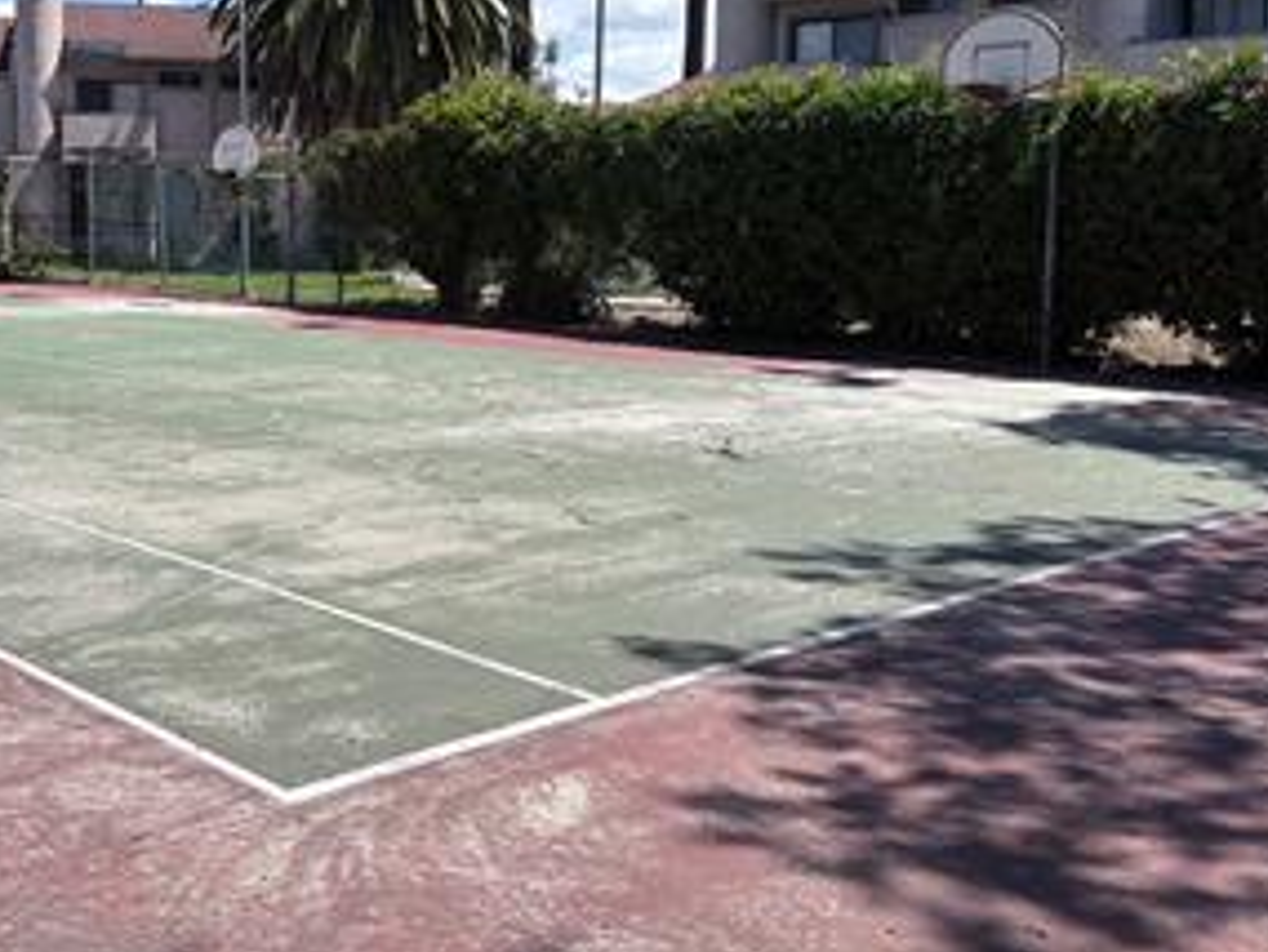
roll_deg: -0.2
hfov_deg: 44.8
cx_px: 378
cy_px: 314
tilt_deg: -3.3
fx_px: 1502
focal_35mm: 41
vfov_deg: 34.8
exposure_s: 1/4608
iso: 50
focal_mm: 5.96
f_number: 1.6
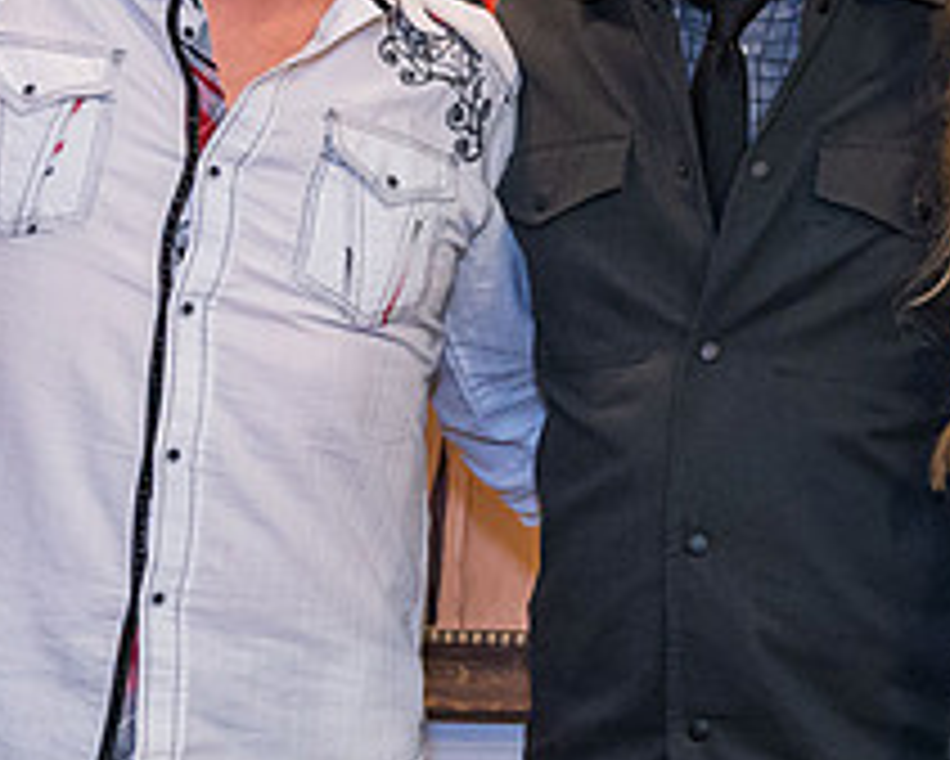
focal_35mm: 111
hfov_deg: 16.9
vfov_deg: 13.9
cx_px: 971
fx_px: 3122
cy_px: 238
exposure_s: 1/160
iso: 6400
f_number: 4
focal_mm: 24
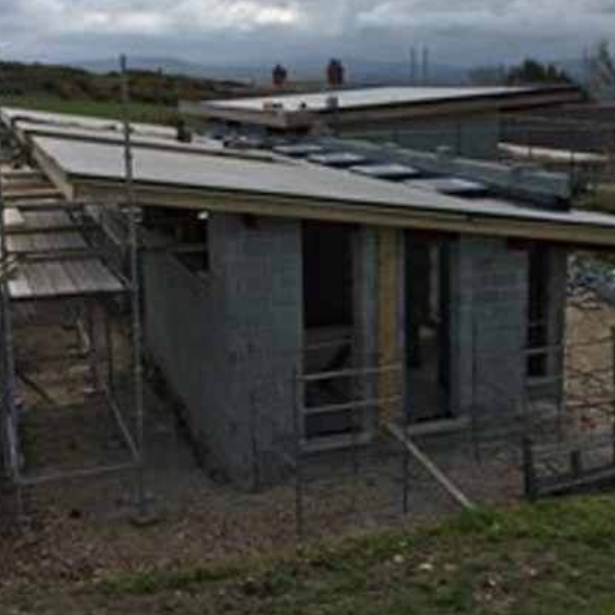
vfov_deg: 34.6
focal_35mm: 49
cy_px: 271
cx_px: 390
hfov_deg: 34.5
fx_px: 985
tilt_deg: -10.5
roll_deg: +0.1
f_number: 2.2
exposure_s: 1/2079
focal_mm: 4.15
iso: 25
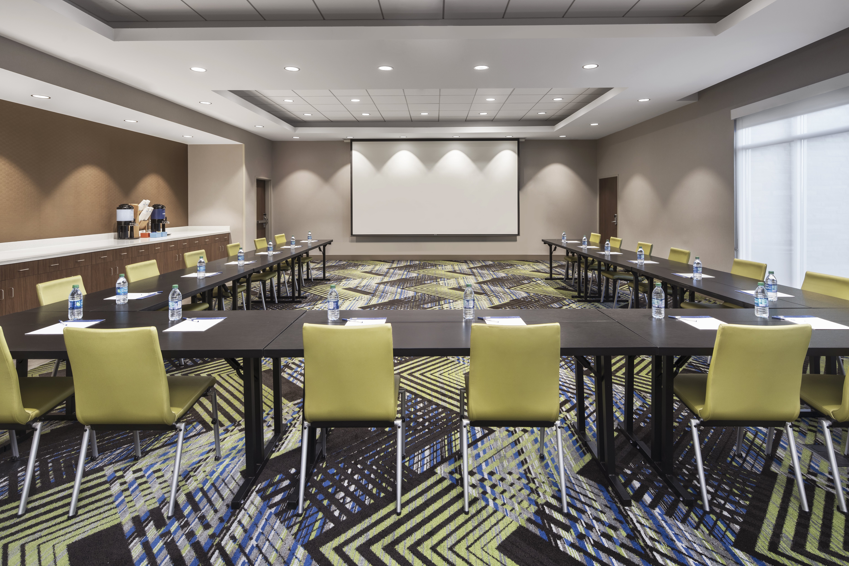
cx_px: 434
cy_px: 291
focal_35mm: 18
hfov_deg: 90.0
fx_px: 425
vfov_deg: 67.4
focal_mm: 17
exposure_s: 1/2
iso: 320
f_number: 11
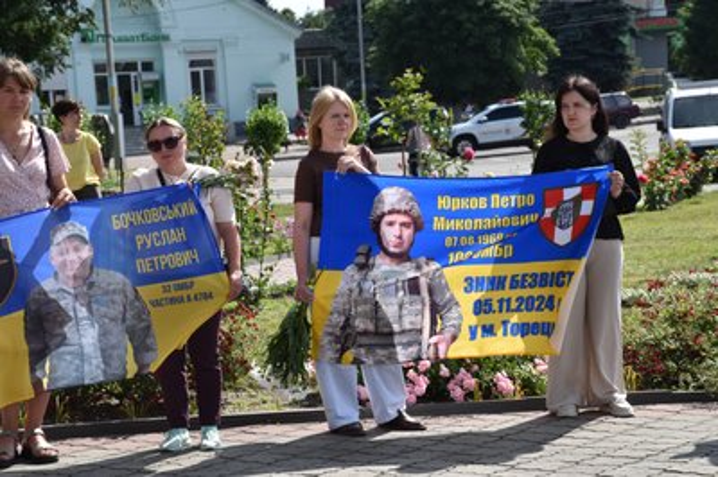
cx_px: 359
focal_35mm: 99
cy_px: 238
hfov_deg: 20.6
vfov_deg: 13.8
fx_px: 1973
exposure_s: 1/320
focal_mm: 66
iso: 200
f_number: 9
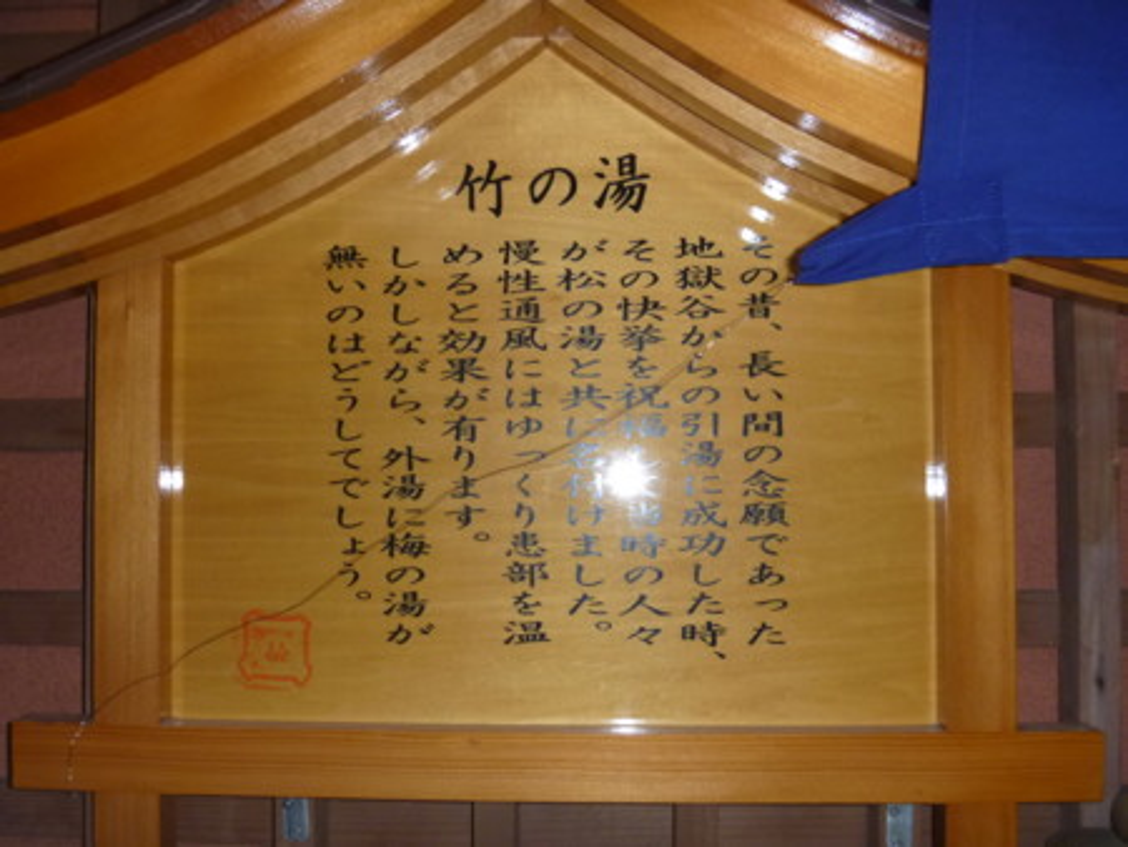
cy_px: 424
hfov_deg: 52.6
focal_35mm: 35
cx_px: 564
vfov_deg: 40.7
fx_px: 1141
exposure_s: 1/30
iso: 160
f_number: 3.5
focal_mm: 6.3
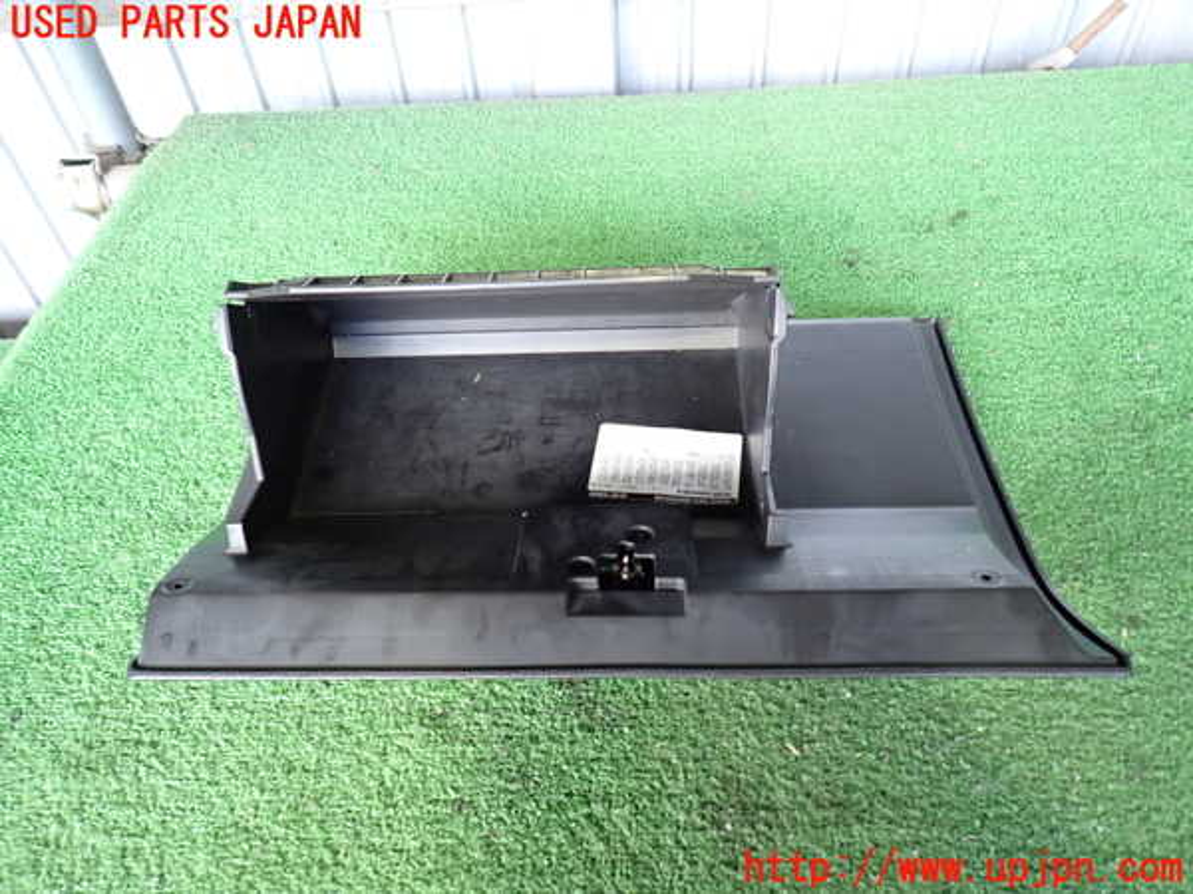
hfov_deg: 69.4
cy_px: 447
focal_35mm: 25
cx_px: 596
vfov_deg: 54.9
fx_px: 862
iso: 250
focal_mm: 4.5
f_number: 2
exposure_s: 1/30
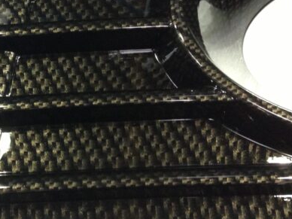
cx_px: 10
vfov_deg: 21.6
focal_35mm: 68
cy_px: 90
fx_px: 574
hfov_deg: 27.2
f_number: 2.4
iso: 200
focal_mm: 4.13
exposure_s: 1/20
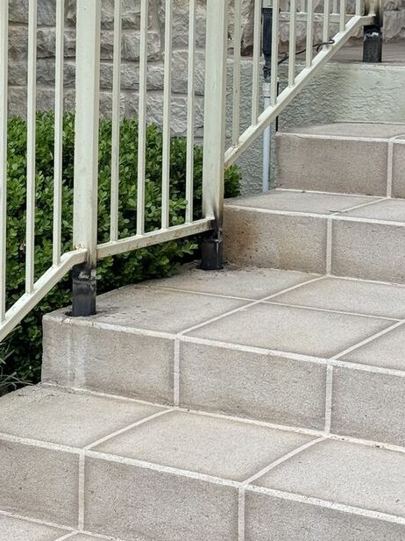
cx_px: 103
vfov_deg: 17.9
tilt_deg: -5.6
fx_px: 1702
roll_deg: -0.6
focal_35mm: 109
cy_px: 125
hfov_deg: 13.5
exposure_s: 1/495
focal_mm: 6.86
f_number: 1.78
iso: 64
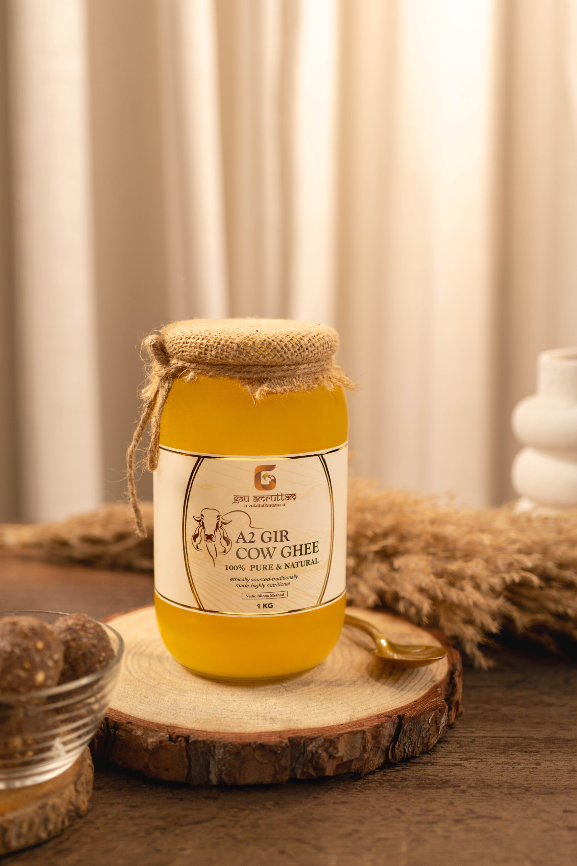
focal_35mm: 50
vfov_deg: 39.6
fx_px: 1202
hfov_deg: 27.0
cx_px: 288
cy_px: 433
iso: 320
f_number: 3.2
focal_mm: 50
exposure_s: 1/160
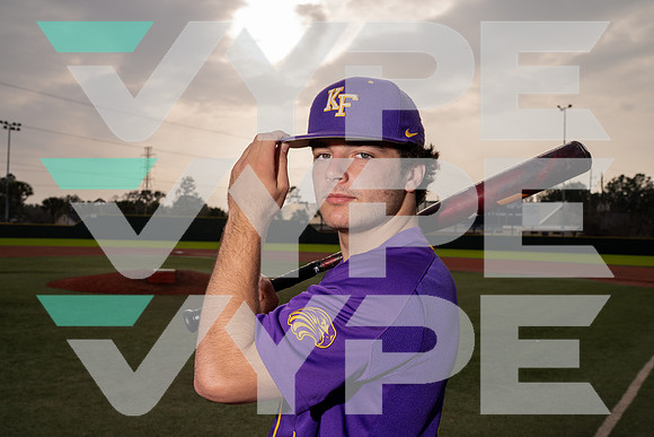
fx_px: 636
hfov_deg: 54.4
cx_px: 327
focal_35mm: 35
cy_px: 218
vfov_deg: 37.9
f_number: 8
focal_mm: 35
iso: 125
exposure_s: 1/250
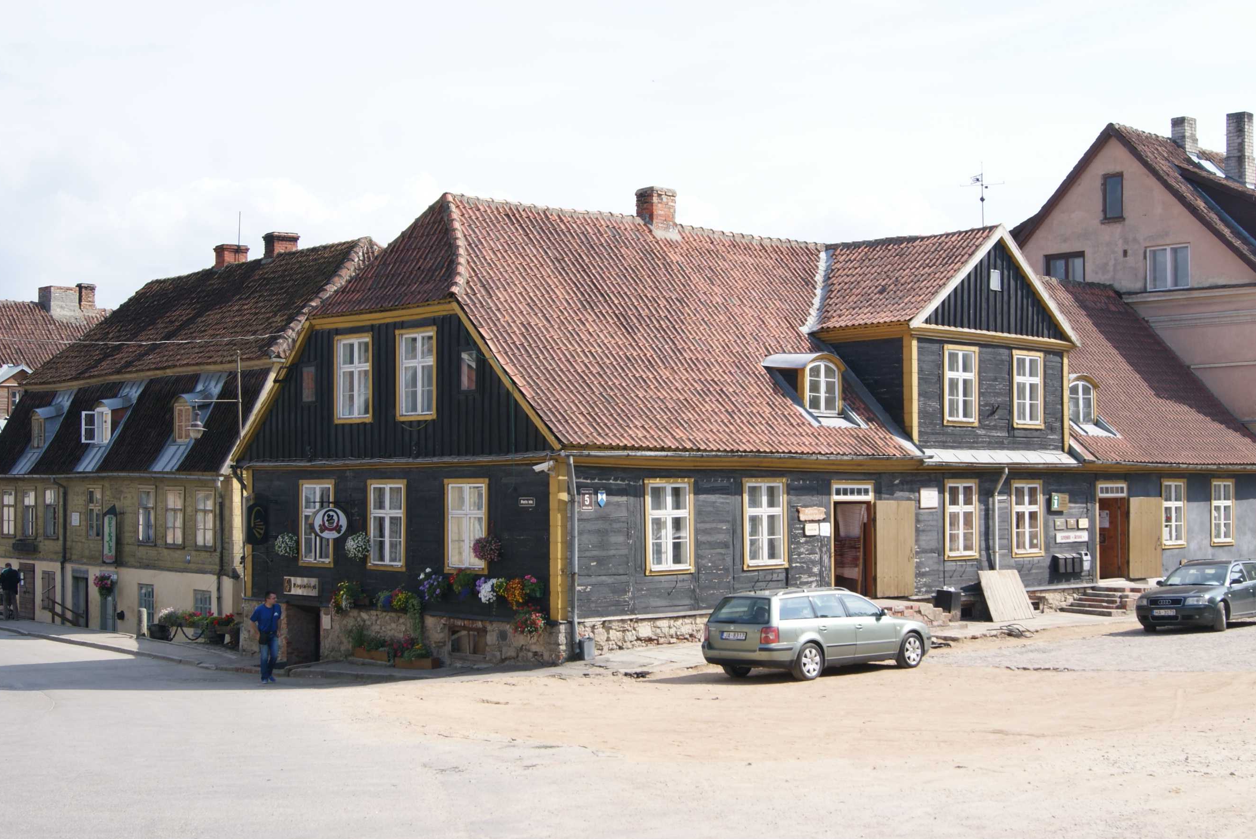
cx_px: 662
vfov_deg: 27.6
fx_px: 1711
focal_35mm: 49
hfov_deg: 40.3
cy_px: 441
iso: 100
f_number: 11
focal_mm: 30
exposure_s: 1/80
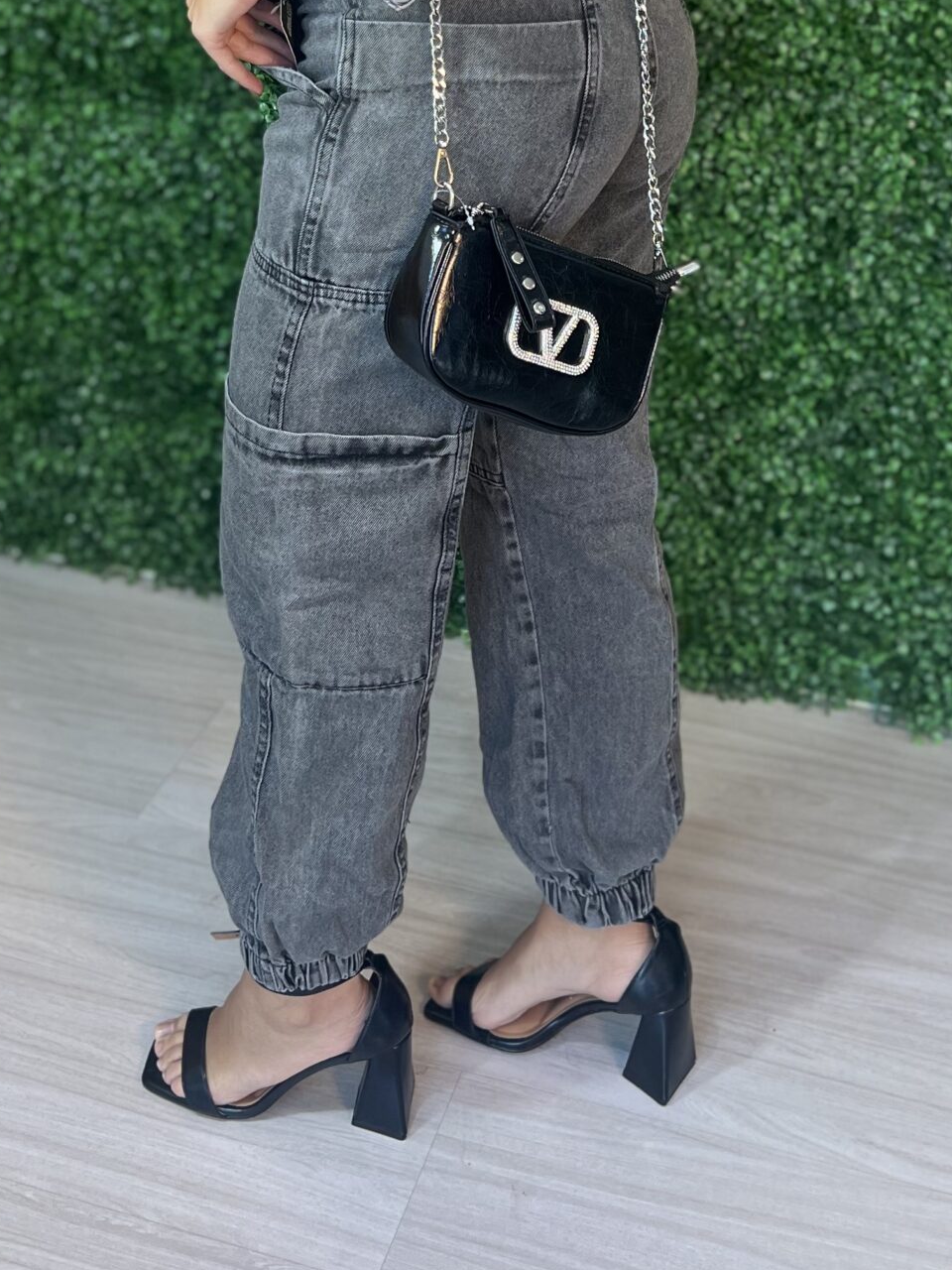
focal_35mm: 52
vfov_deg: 33.9
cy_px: 26
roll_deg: -1.0
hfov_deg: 28.0
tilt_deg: -12.6
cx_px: 445
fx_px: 1907
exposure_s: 1/135
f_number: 1.5
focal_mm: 5.7
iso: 50
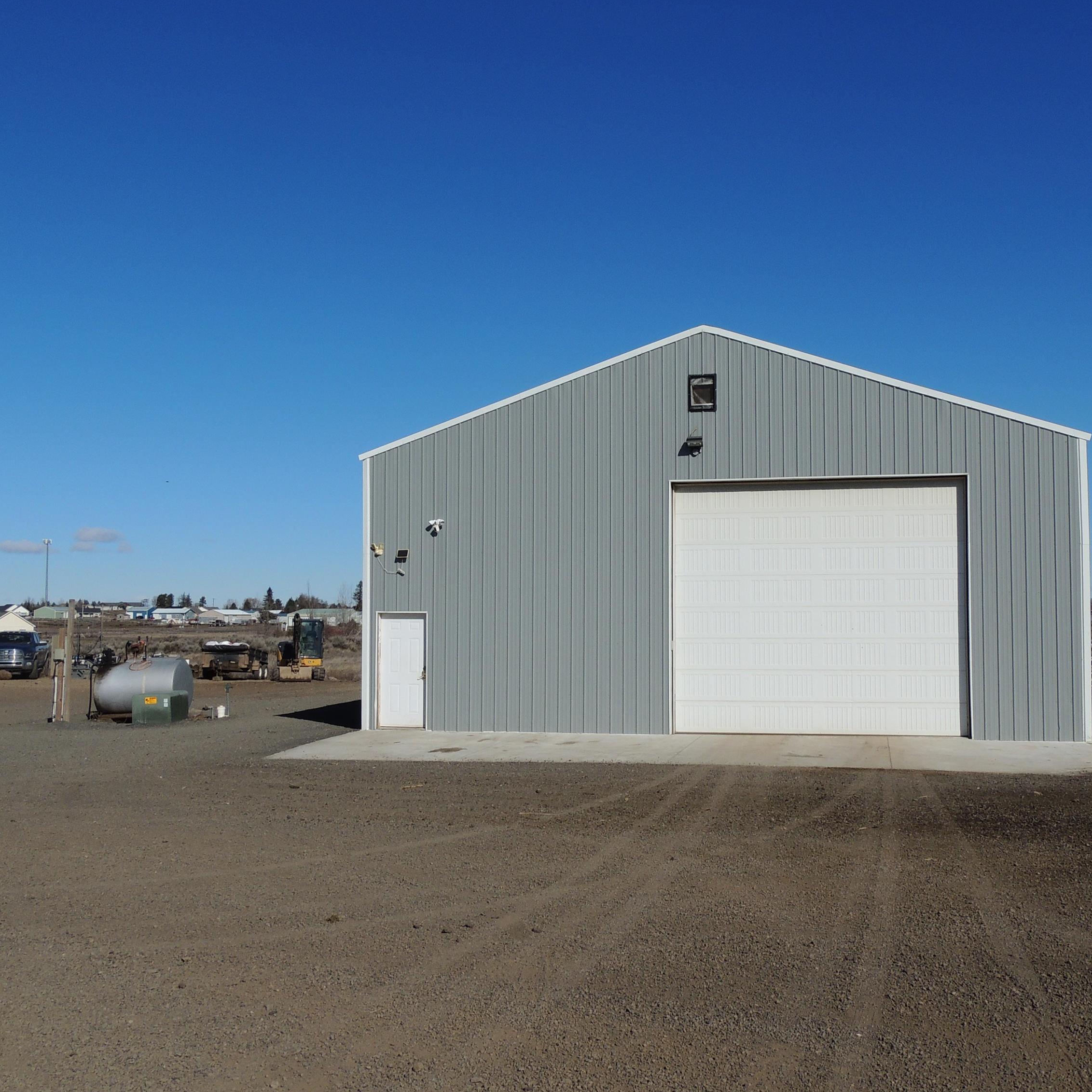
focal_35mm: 36
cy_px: 545
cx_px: 602
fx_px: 1285
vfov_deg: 46.0
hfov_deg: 46.0
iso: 100
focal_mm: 5.3
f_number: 4.9
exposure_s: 1/1250
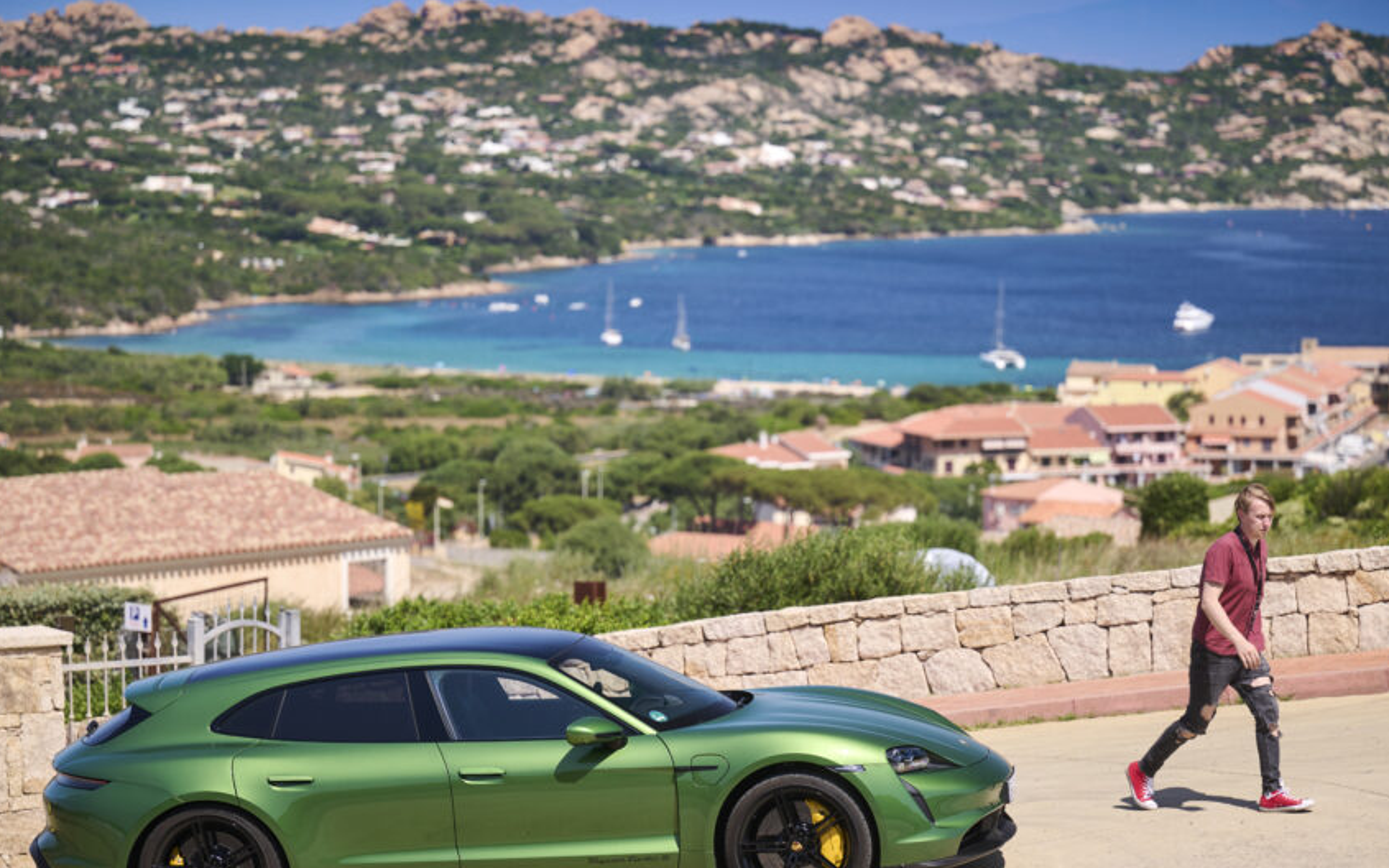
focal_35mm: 126
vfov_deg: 10.4
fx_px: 4769
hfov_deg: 16.6
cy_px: 430
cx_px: 717
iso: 100
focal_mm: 102
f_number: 2.8
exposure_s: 1/640
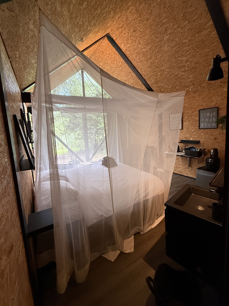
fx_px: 132
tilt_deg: -6.2
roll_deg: +2.4
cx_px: 110
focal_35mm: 15
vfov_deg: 98.1
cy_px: 144
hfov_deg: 81.7
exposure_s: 1/83
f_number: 2.2
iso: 320
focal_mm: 2.22
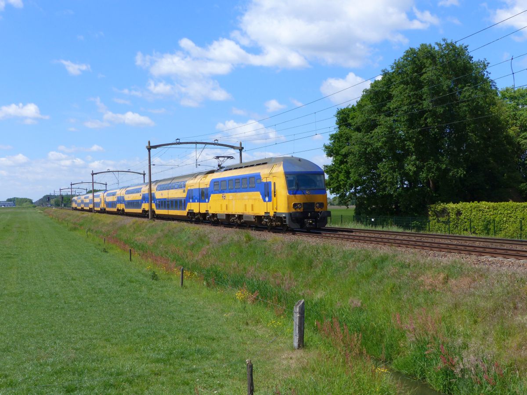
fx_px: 685
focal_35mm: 45
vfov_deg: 32.2
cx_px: 264
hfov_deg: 42.1
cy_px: 198
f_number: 4
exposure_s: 1/1000
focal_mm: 8.1
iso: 100
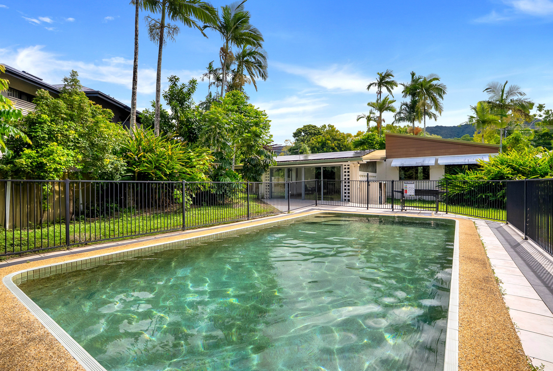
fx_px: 246
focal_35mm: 16
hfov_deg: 96.6
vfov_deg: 74.0
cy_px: 186
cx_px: 276
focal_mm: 16
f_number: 8
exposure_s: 1/500
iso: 2500
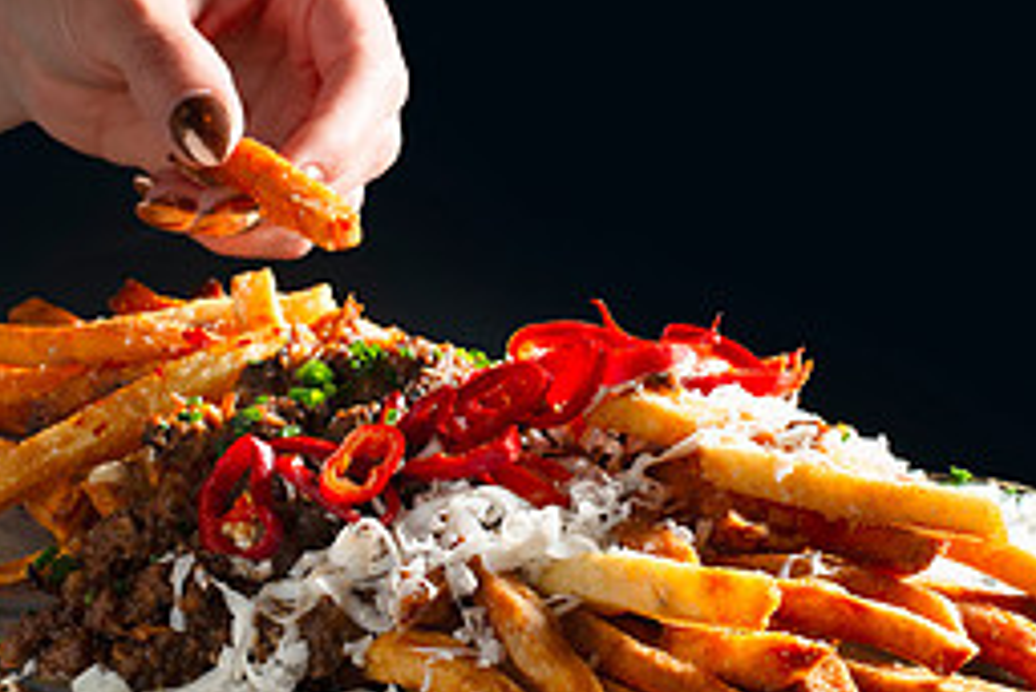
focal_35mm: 120
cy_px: 365
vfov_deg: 11.4
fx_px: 3455
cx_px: 547
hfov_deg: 17.1
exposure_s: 1/250
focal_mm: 50
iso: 200
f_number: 9
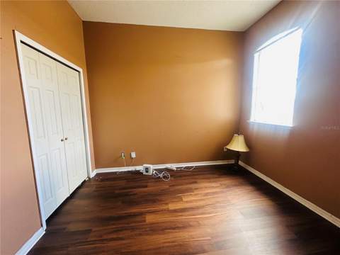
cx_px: 170
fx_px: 138
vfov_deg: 85.7
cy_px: 128
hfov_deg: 102.1
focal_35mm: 14
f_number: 2.2
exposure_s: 1/67
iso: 320
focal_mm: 2.22
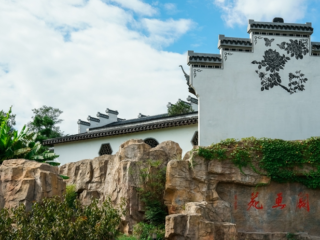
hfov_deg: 35.5
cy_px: 120
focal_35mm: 54
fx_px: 499
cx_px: 179
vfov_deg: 27.0
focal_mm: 49
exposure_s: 1/125
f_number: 11
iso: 100
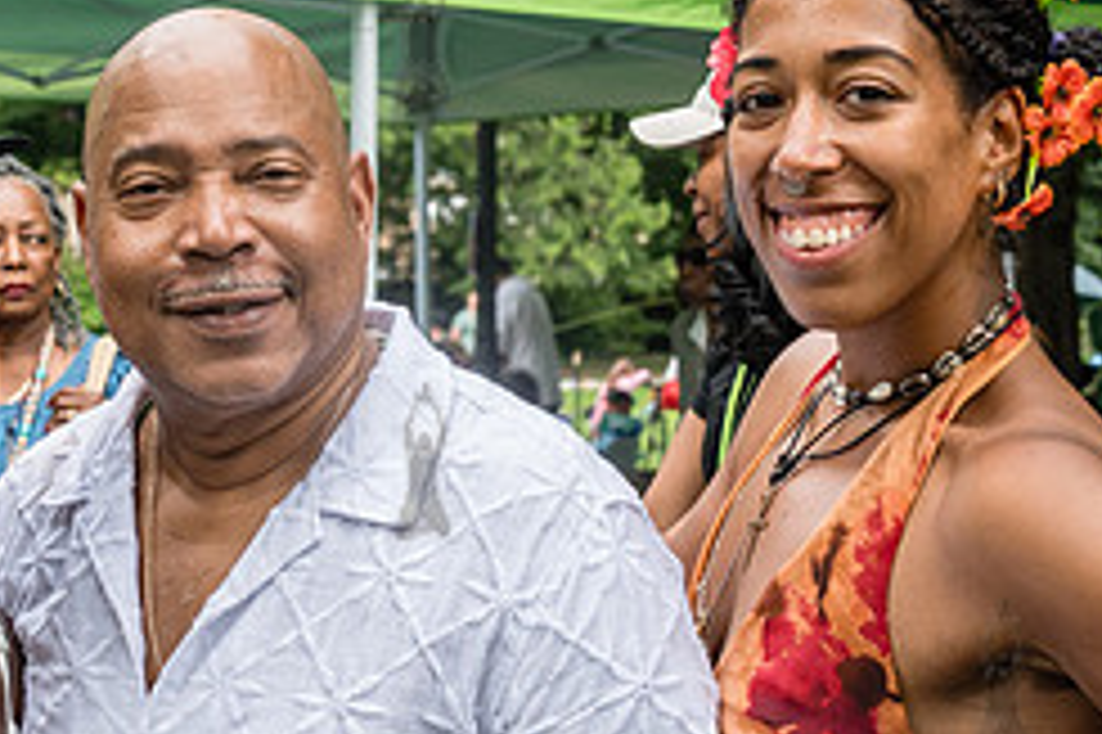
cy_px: 257
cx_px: 269
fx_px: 3120
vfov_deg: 13.4
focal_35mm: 102
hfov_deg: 19.9
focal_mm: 35
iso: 640
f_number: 4.5
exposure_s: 1/800
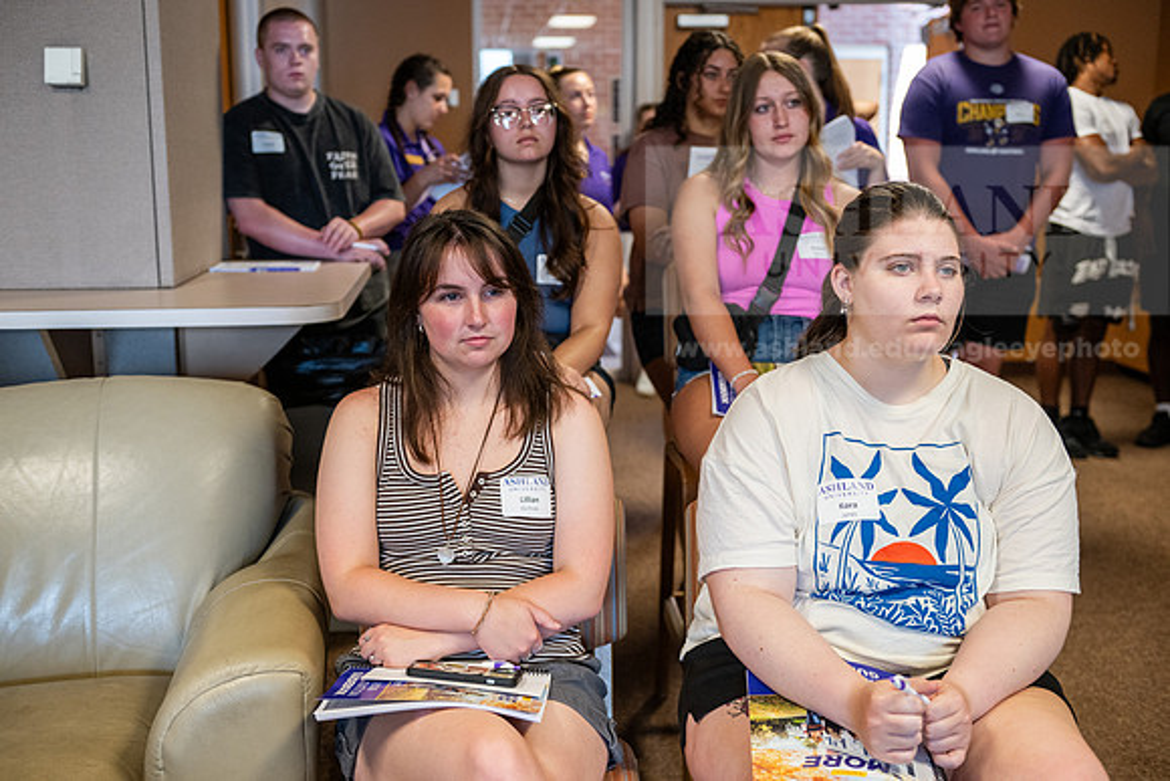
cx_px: 585
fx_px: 1365
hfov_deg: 46.4
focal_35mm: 42
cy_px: 390
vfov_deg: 31.9
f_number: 3.2
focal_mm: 42
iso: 1600
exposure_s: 1/160
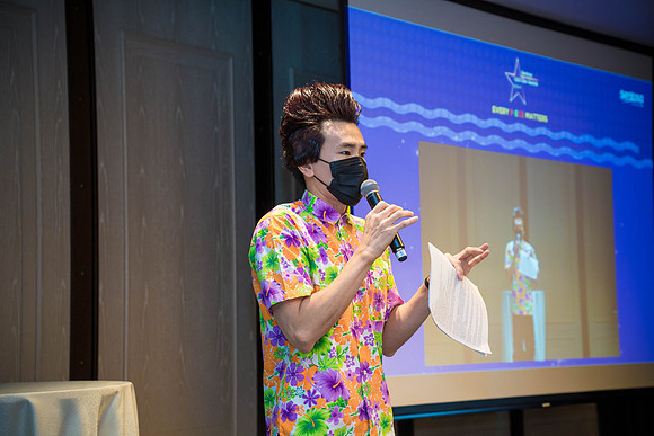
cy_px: 218
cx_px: 327
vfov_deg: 16.7
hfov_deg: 24.8
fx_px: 1490
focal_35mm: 82
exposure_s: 1/125
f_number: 5
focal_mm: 82
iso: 2500
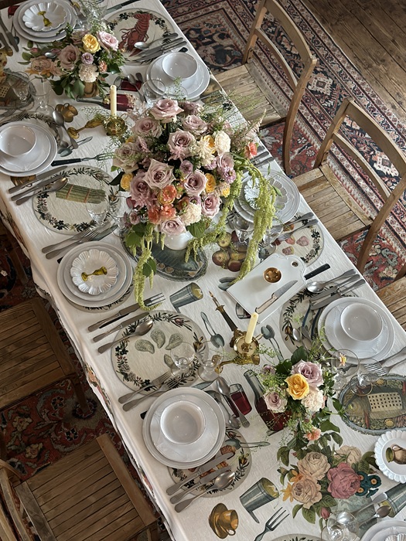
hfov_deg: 30.3
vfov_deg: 39.7
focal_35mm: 48
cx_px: 203
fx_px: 751
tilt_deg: -61.9
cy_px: 270
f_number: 1.78
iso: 500
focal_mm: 6.86
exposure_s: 1/33
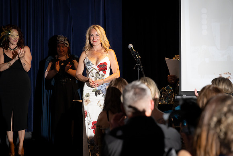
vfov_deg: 9.2
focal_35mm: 150
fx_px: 971
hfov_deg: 13.7
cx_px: 116
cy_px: 78
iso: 2500
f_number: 5
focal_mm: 150
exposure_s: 1/200
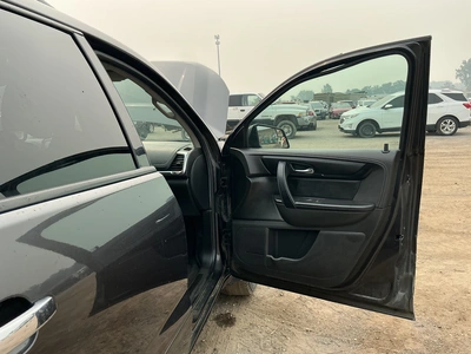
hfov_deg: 63.4
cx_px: 236
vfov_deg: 49.7
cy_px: 177
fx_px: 381
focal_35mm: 28
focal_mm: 3
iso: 25
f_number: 1.8
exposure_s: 1/855
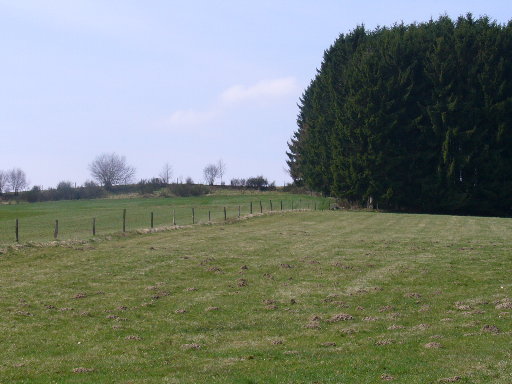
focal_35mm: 94
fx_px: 1390
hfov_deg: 20.9
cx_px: 256
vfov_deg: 15.7
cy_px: 192
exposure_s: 1/320
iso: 80
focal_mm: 11.4
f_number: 6.4
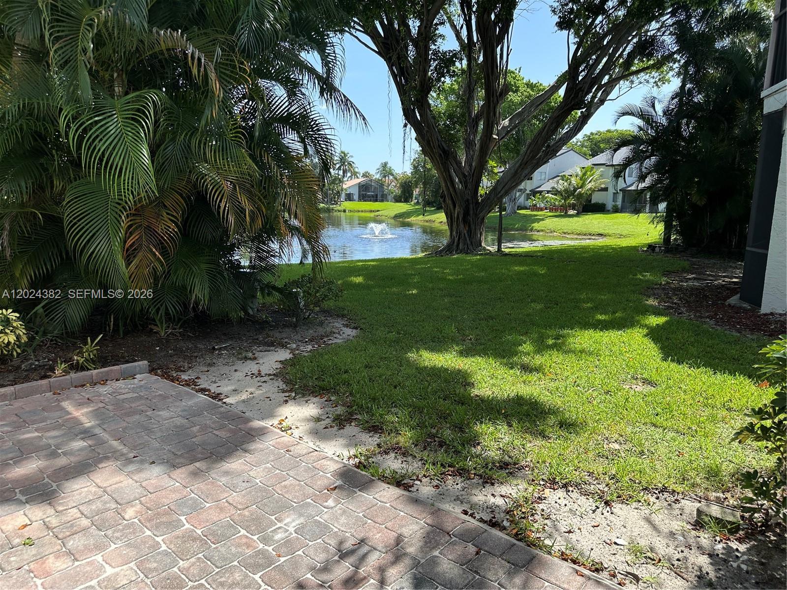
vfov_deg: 56.8
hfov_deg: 71.6
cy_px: 295
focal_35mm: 24
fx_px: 546
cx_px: 394
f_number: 1.78
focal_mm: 6.86
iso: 80
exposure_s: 1/1495
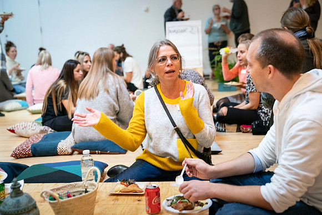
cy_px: 108
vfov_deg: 27.5
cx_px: 161
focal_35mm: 49
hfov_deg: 40.3
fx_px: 438
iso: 8000
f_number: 2.8
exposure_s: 1/160
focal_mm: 49
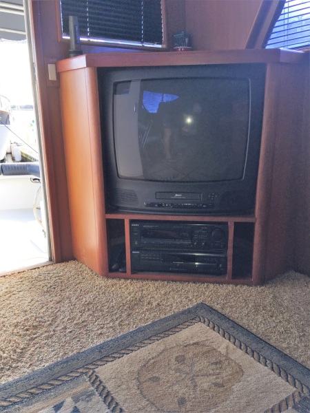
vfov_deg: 61.7
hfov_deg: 48.2
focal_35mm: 29
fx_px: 346
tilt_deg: -16.3
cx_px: 155
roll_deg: +0.2
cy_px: 206
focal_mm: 4.15
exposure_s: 1/87
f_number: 2.2
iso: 25
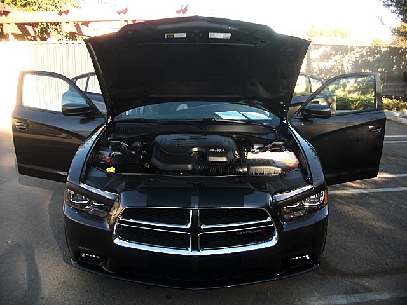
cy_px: 152
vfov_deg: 39.7
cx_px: 204
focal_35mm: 36
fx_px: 423
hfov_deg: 51.4
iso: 50
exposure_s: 1/100
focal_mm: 6.3
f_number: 2.8
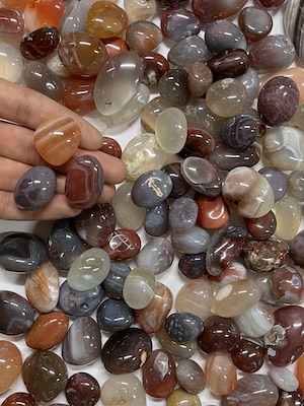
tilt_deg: -84.9
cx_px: 152
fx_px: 304
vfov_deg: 67.3
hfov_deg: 53.1
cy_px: 203
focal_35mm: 26
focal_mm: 5.1
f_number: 1.6
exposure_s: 1/60
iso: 200
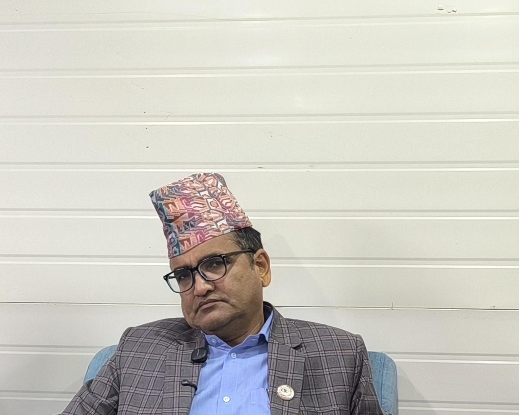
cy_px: 330
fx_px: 1352
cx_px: 283
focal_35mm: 88
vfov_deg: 17.3
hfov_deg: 21.7
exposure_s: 1/33.3
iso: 1000
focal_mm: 6.14
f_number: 1.65
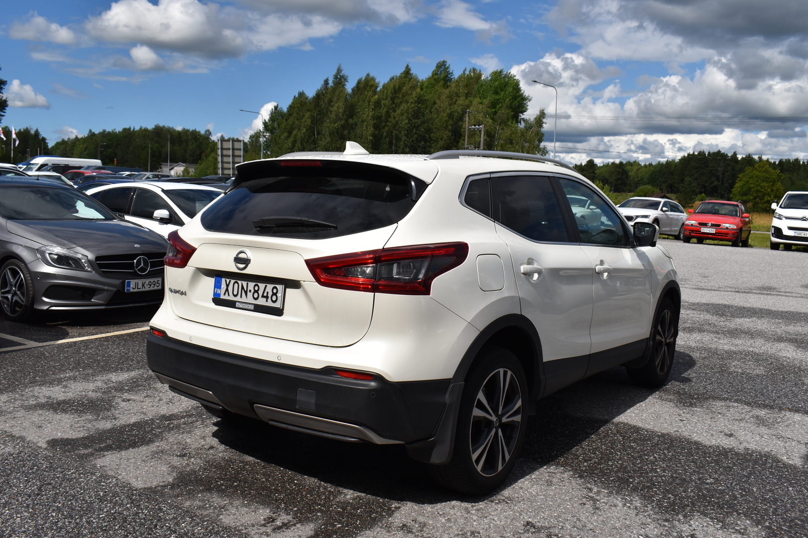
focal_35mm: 33
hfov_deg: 57.2
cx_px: 404
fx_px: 741
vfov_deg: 40.0
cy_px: 269
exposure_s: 1/1000
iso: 200
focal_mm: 22
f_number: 9.5
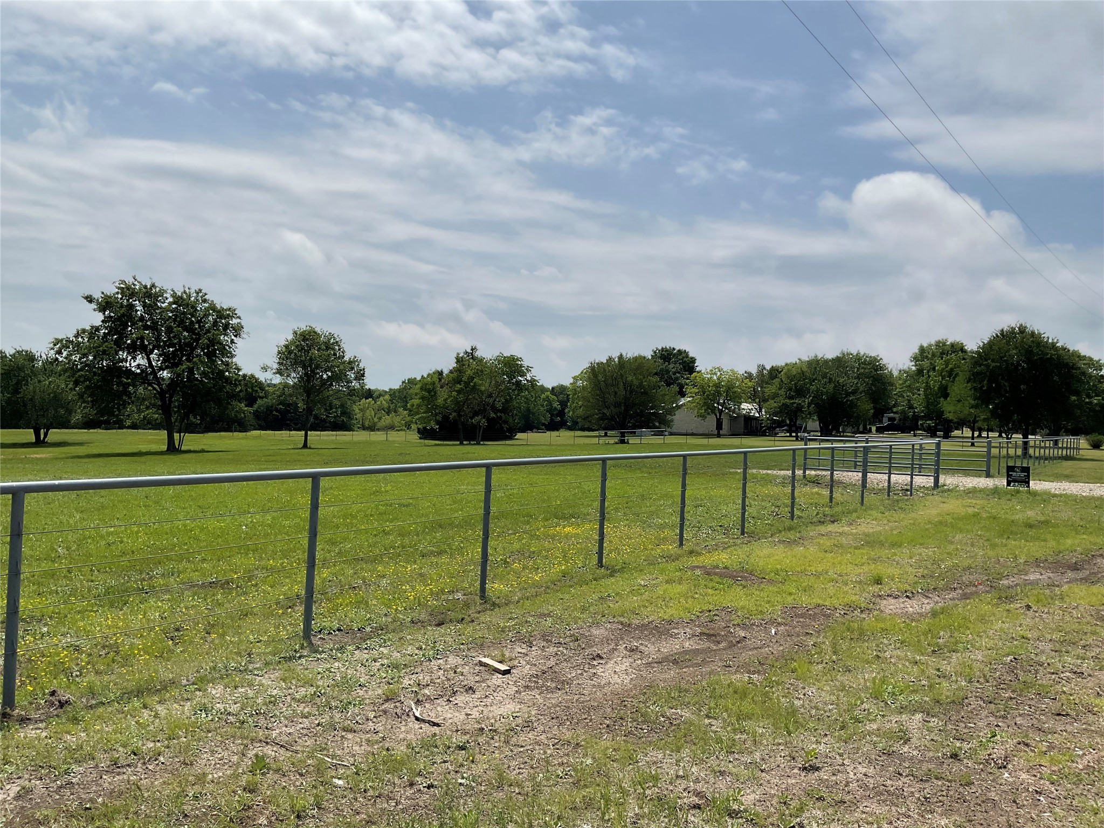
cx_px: 552
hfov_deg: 61.7
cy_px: 414
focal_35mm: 29
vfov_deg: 48.2
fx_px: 925
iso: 16
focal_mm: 3
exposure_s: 1/4785
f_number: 1.8
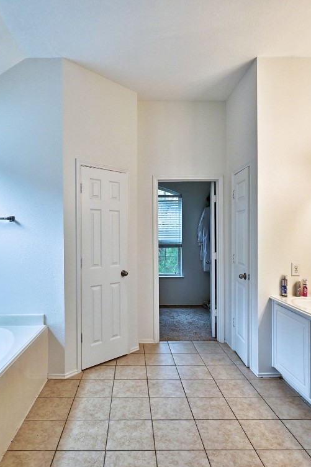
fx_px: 298
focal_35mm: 23
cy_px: 234
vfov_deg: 76.1
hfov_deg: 54.8
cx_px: 130
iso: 400
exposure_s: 1/15
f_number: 8
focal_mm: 15
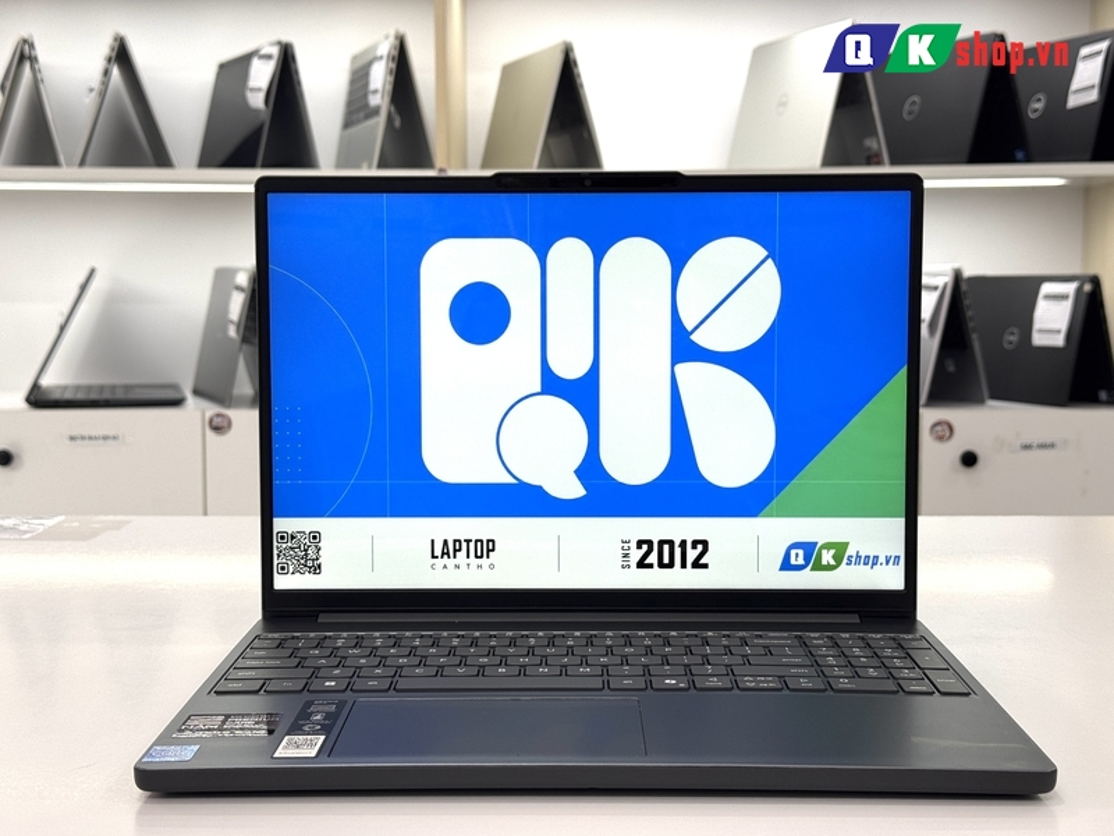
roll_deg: +1.1
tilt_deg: -5.3
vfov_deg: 30.3
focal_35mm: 48
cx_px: 557
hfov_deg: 39.7
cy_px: 418
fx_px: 1545
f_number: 1.78
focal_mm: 6.76
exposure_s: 1/157
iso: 50
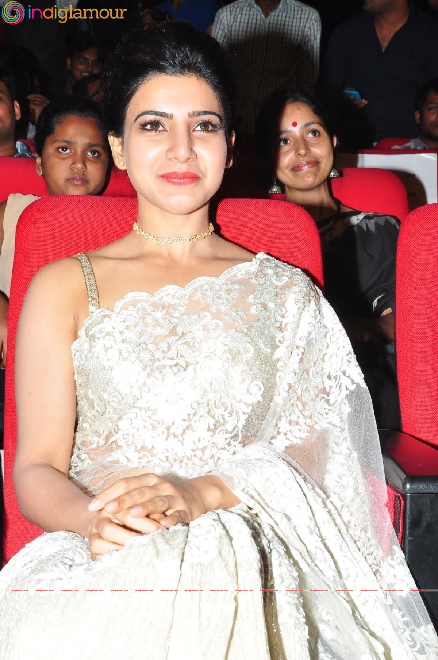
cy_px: 330
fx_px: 1153
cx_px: 219
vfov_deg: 31.9
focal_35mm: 63
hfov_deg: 21.5
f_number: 11
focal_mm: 42
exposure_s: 1/125
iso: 400
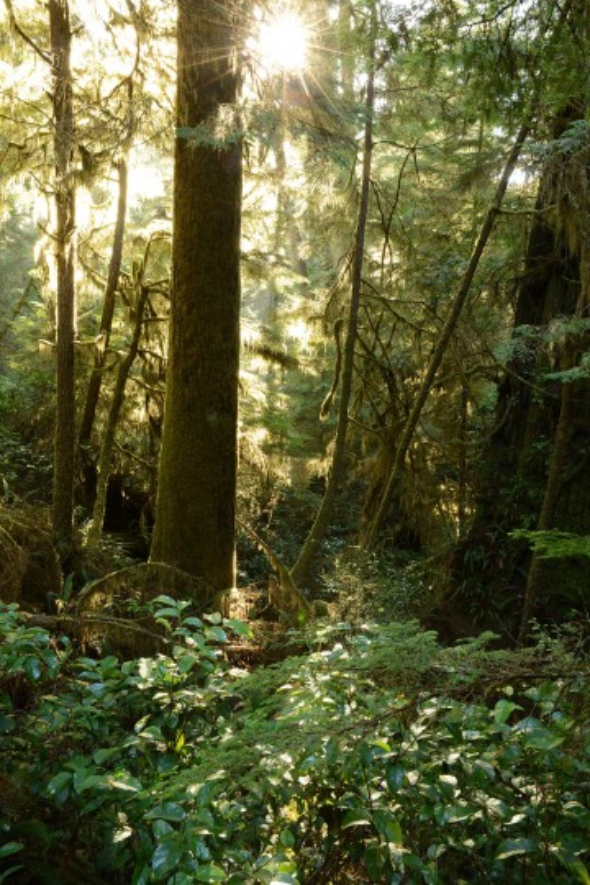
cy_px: 442
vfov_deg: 63.7
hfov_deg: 45.0
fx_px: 713
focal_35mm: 29
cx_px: 295
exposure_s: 3
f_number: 22
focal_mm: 29
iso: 160
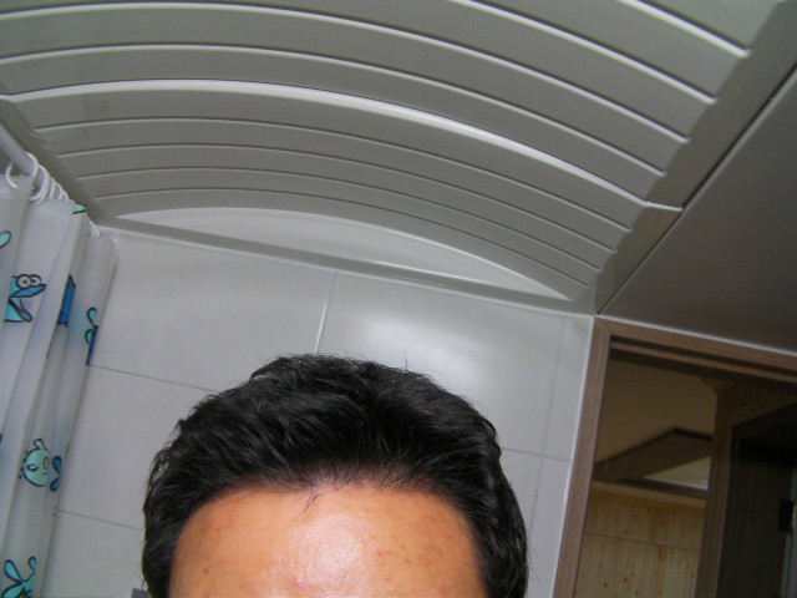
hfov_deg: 49.0
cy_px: 299
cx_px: 398
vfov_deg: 37.7
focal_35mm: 38
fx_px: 875
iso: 166
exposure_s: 1/30
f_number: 3.5
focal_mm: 6.8
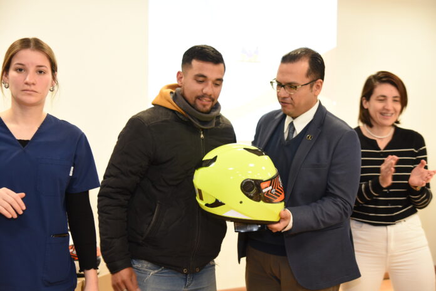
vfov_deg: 24.6
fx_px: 666
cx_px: 218
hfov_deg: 36.2
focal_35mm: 55
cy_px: 146
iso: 1600
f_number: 4.5
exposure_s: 1/80
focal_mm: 55
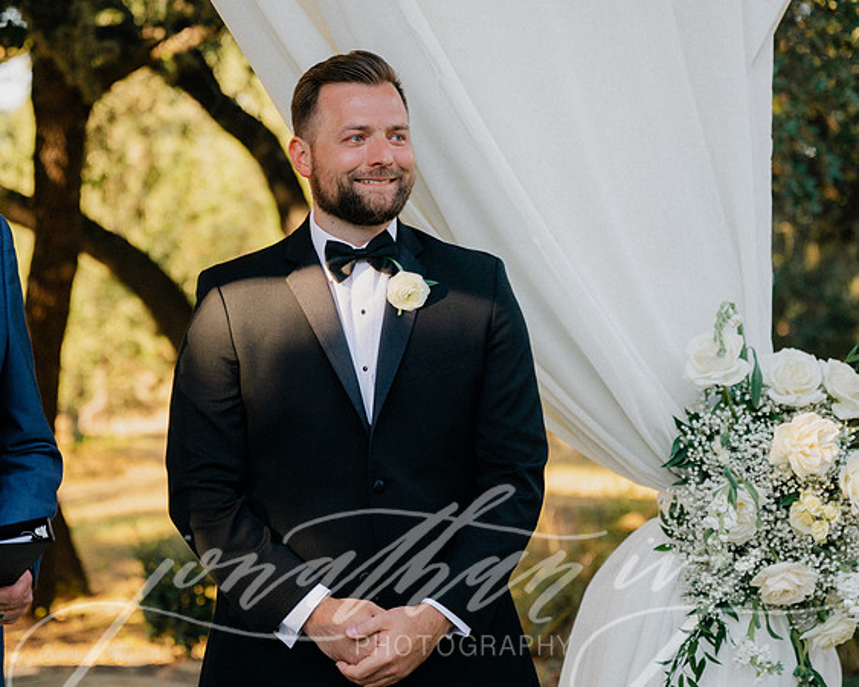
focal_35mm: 102
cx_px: 394
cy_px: 257
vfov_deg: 15.1
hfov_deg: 18.8
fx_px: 2593
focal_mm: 70
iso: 200
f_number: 2.8
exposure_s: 1/1000
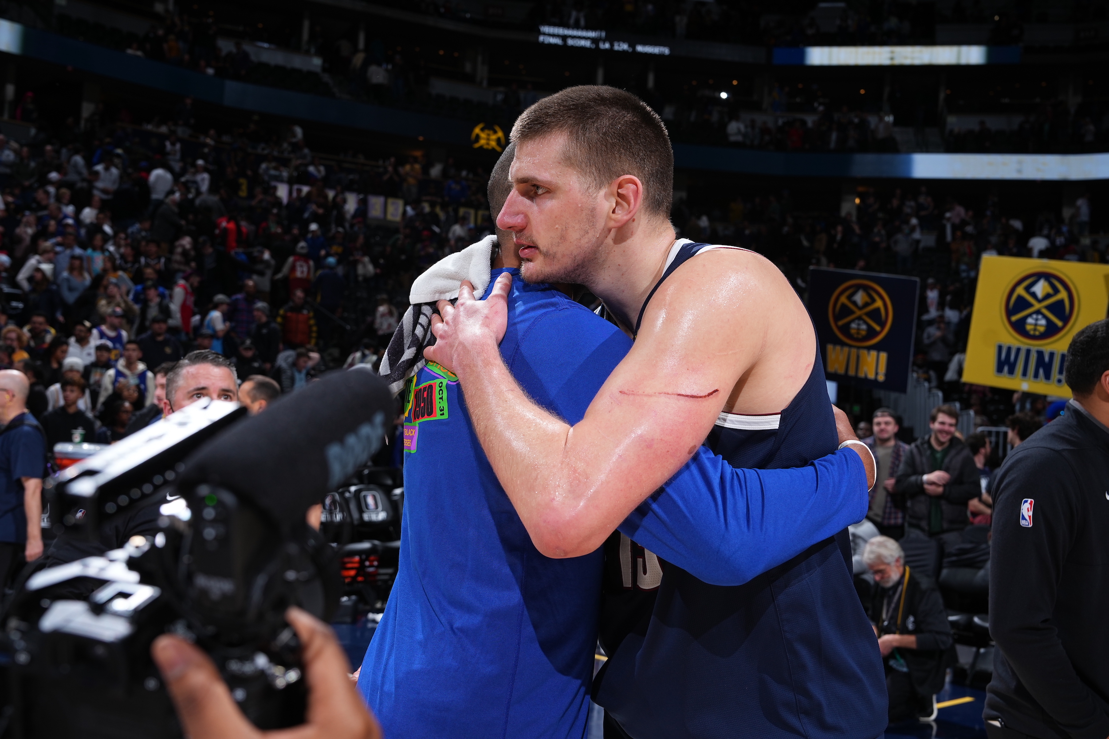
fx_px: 1171
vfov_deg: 35.1
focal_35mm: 38
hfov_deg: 50.7
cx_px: 554
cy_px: 370
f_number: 5.6
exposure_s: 1/400
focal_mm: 38
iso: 250
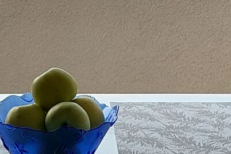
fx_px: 1116
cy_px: 99
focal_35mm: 174
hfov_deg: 11.7
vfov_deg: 7.9
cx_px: 32
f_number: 1.8
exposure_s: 1/980
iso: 40
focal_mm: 5.23
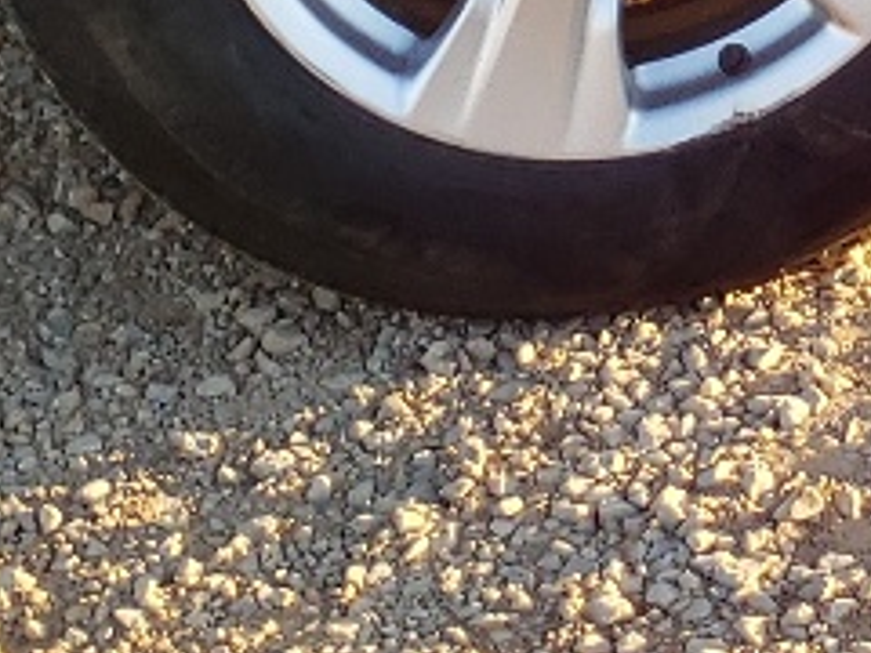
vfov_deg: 8.1
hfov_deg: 10.5
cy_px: -736
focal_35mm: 173
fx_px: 4353
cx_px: 1757
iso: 50
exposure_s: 1/417
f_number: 1.5
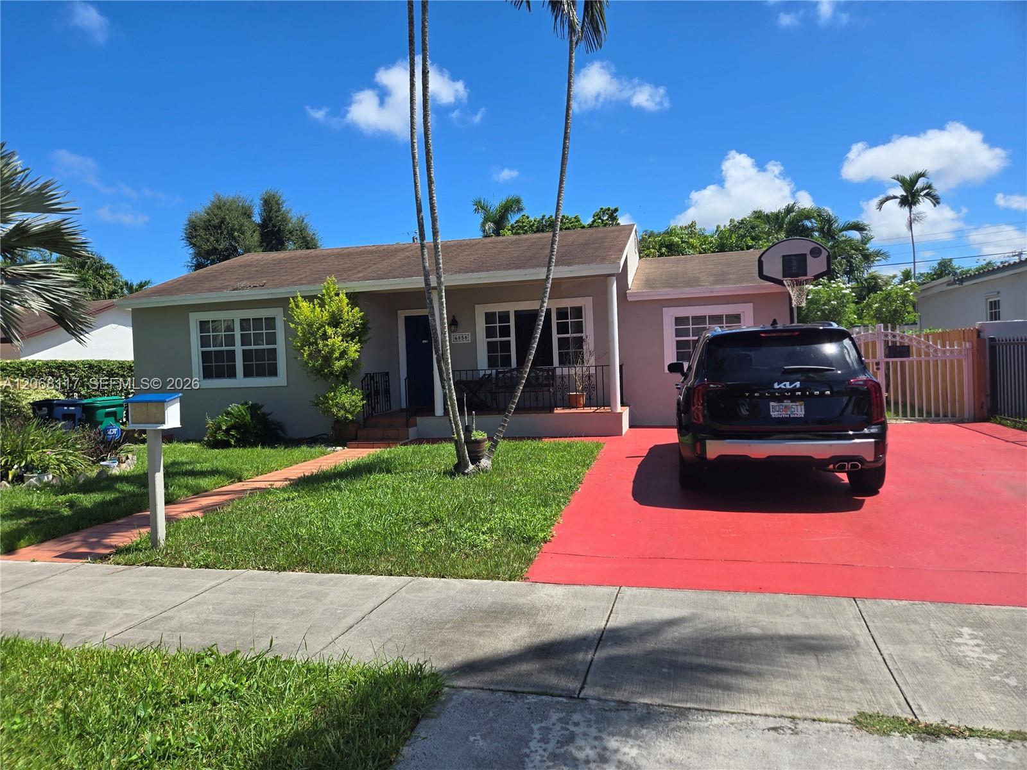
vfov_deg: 58.9
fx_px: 682
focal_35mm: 23
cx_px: 514
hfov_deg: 73.9
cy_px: 385
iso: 25
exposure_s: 1/1794
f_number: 1.8
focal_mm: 5.4
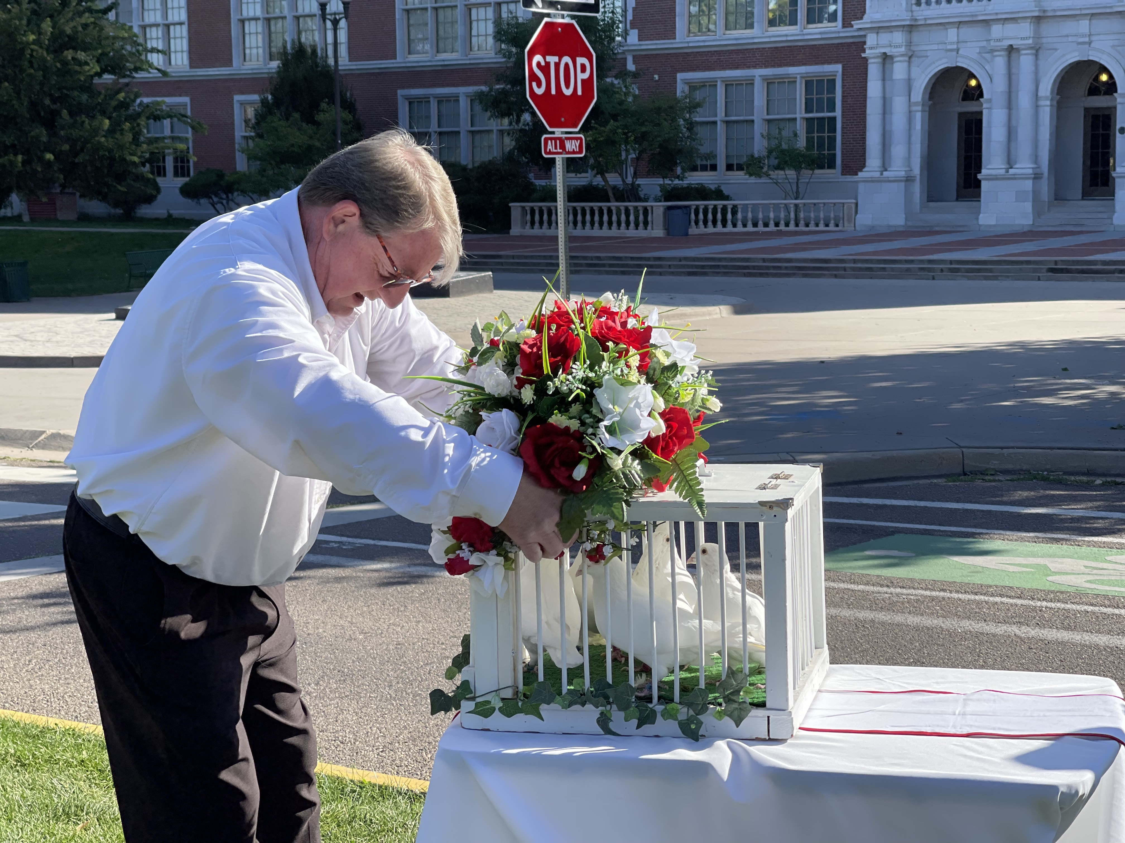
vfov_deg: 22.9
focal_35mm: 64
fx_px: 2080
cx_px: 562
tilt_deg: -6.0
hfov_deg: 30.3
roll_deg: +1.0
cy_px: 422
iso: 32
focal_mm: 7.5
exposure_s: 1/951
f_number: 2.2
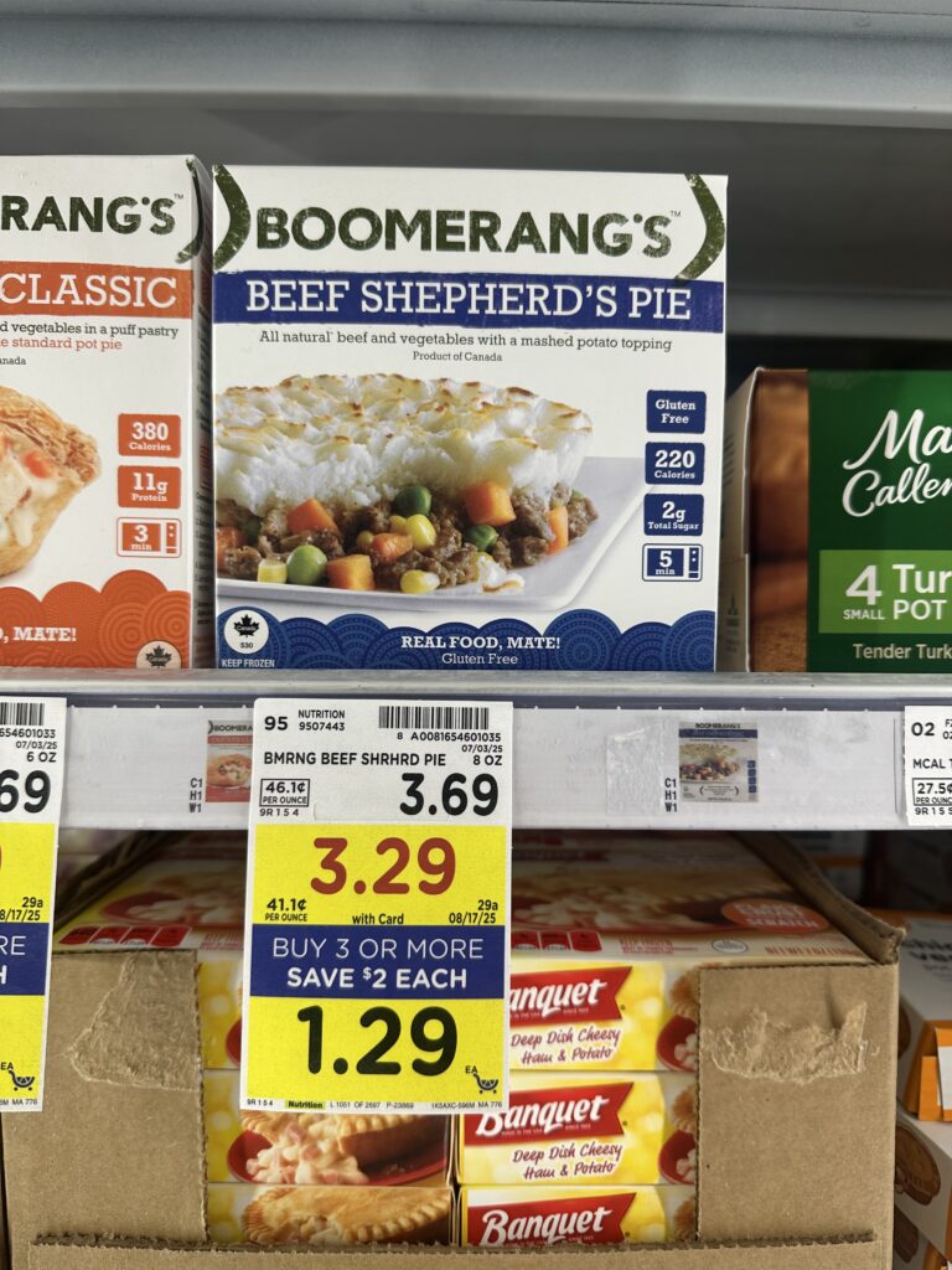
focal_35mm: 24
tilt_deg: -1.7
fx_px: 880
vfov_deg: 71.6
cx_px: 476
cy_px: 635
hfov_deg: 56.8
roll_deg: +0.0
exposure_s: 1/121
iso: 64
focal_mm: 6.86
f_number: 1.78
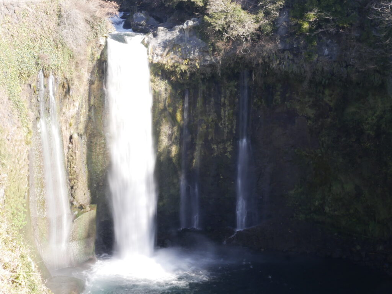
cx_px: 196
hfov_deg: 21.3
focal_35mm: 92
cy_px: 147
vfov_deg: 16.1
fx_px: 1042
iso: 800
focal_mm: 46
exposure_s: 1/10
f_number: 22
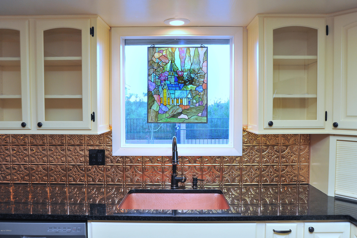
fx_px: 297
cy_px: 119
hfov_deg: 62.0
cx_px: 178
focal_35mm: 30
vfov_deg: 43.6
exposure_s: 1/30
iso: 1000
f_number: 6.3
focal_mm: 30
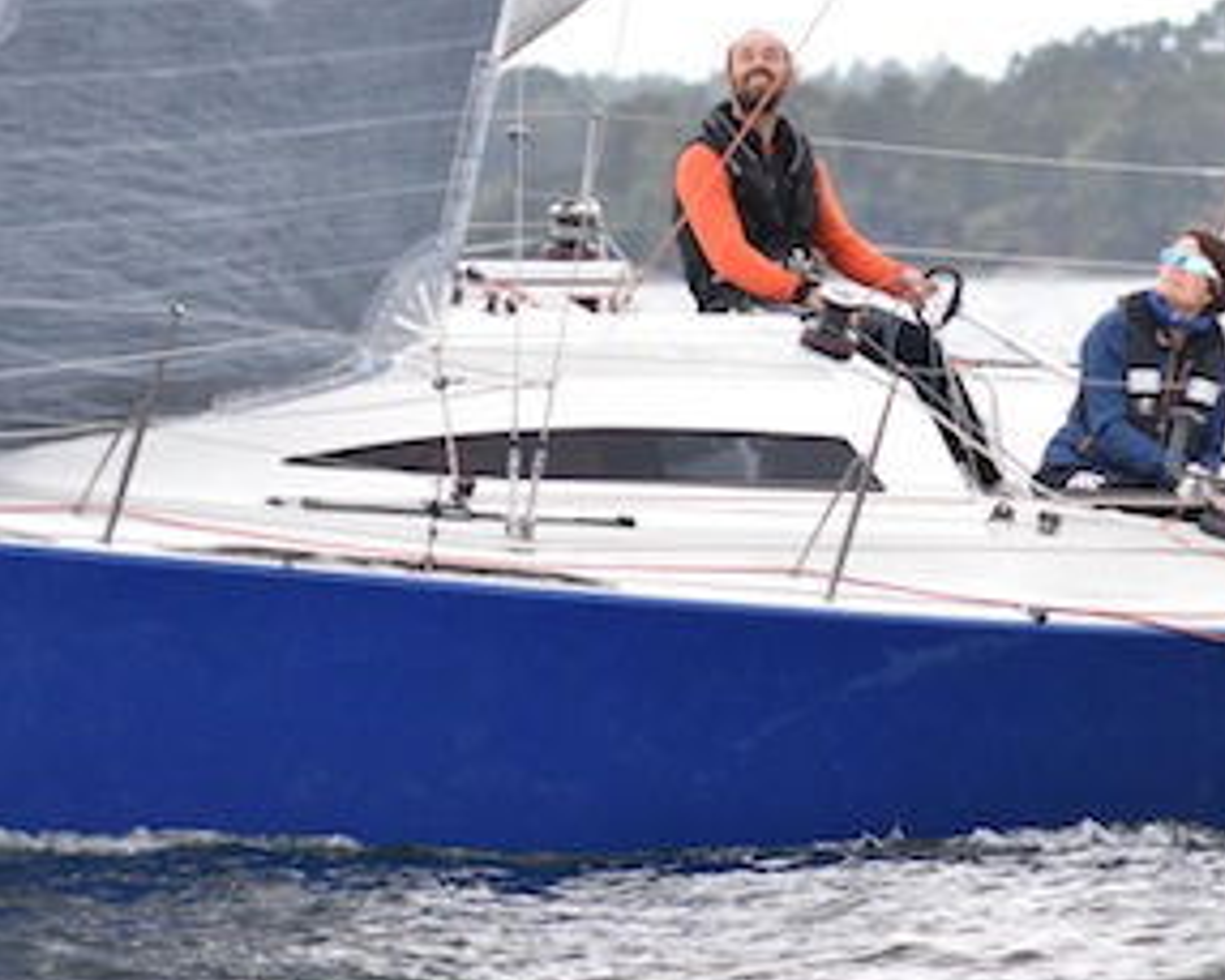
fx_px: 17155
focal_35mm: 473
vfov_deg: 3.3
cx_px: 814
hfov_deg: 4.1
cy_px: 180
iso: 800
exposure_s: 1/1000
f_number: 4
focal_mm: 150
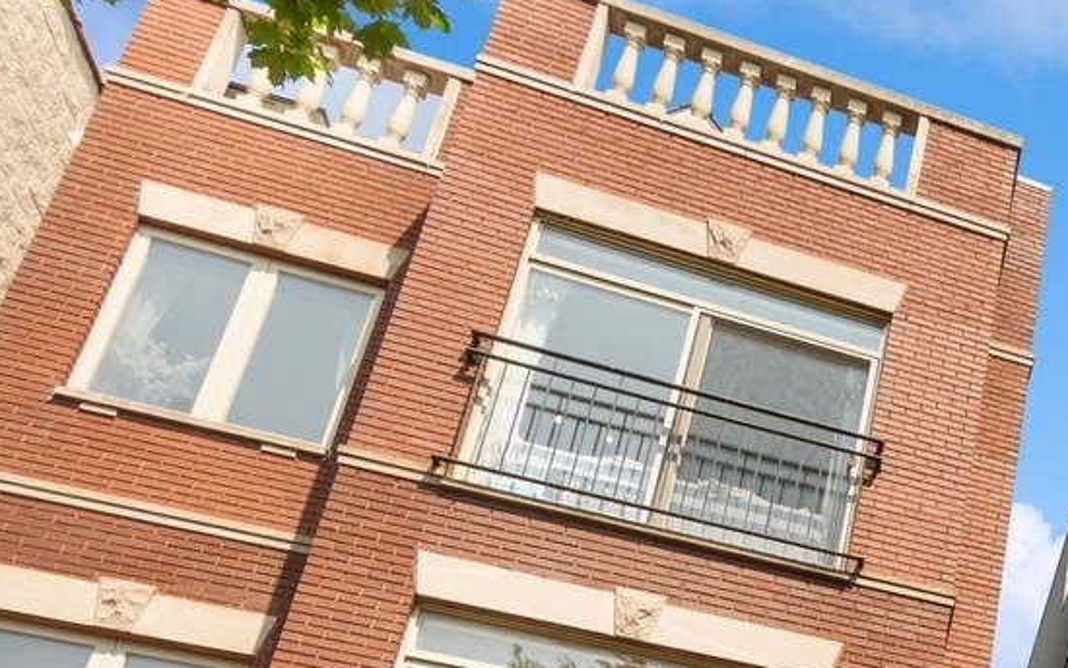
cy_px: 981
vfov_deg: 21.6
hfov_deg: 29.6
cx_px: 1470
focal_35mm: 51
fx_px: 1485
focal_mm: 17
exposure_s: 1/200
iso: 200
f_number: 8
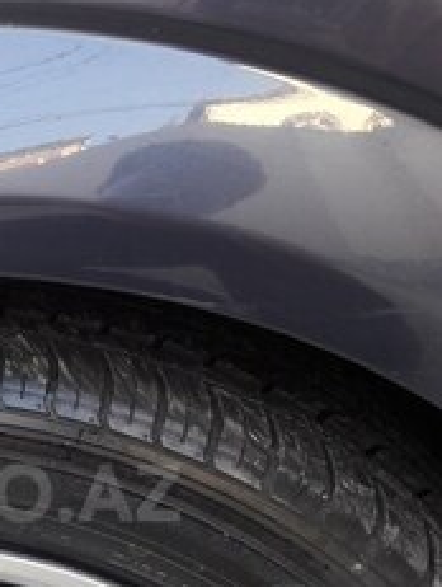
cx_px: -15
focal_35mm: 60
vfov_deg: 31.1
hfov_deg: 23.3
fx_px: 1019
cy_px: 493
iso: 50
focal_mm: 3.7
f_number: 1.9
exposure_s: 1/50
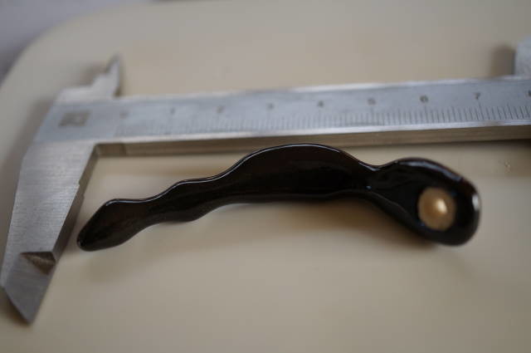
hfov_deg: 43.7
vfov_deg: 29.8
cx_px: 266
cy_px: 176
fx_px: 663
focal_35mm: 45
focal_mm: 30
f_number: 4
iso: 400
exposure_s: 1/160
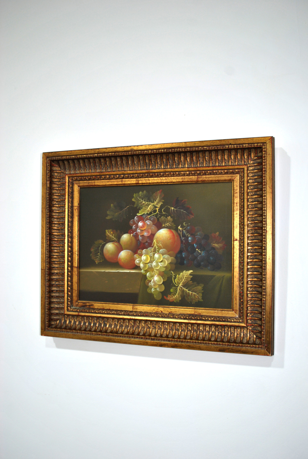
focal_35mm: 33
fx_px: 422
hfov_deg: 40.1
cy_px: 230
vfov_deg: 57.2
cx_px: 154
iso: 200
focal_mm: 22
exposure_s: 1/15
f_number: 3.8
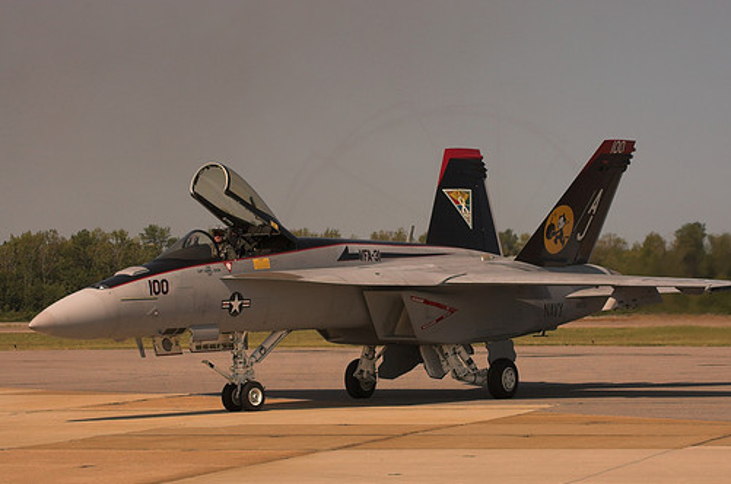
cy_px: 227
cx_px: 376
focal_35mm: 148
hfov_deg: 13.9
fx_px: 2991
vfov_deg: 9.3
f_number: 14
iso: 200
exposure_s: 1/320
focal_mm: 85
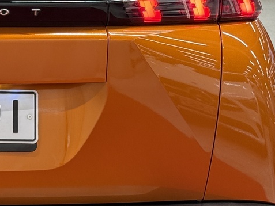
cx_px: -63
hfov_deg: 13.2
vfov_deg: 10.2
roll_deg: +0.0
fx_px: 1152
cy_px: 96
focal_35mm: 145
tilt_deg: -9.1
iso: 125
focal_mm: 6.76
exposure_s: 1/60
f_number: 1.78
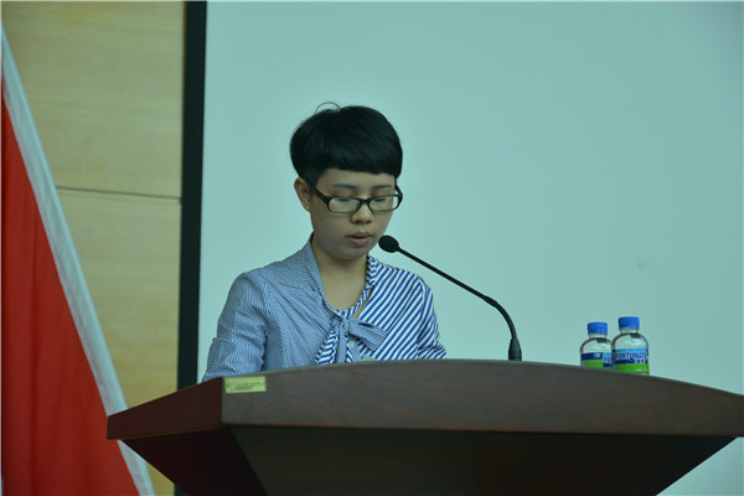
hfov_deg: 29.7
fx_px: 1405
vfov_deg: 20.0
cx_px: 372
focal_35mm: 68
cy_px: 248
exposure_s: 1/80
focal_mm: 68
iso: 900
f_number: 4.5
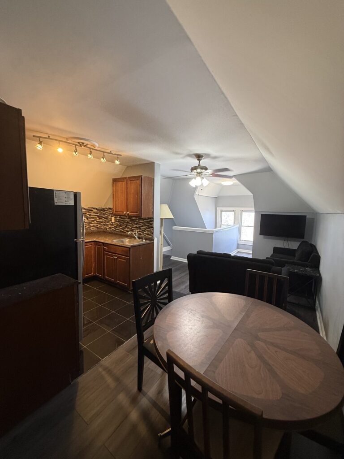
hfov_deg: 85.7
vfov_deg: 102.1
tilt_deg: -3.5
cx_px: 172
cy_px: 230
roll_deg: -1.5
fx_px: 186
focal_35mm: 14
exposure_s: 1/60
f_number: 2.2
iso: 200
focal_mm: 2.22
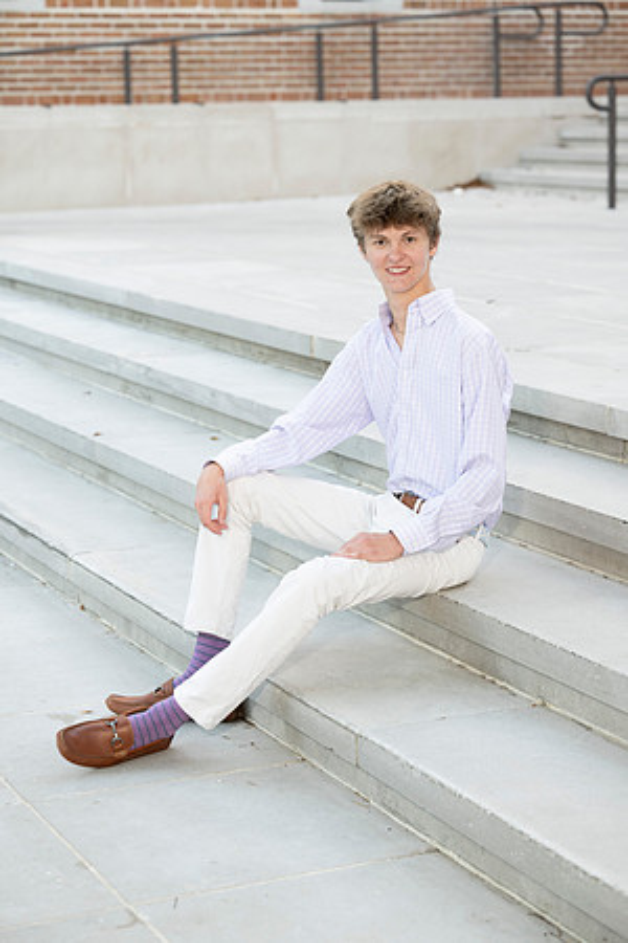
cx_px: 314
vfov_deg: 26.0
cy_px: 472
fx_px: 2041
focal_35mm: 78
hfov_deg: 17.5
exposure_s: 1/200
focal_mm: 78
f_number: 4
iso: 1000
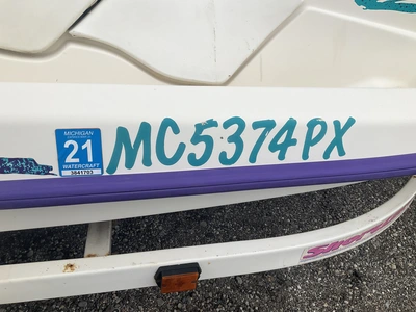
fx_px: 349
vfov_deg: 48.2
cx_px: 208
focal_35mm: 29
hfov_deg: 61.7
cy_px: 156
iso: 25
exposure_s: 1/1912
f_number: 1.8
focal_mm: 3
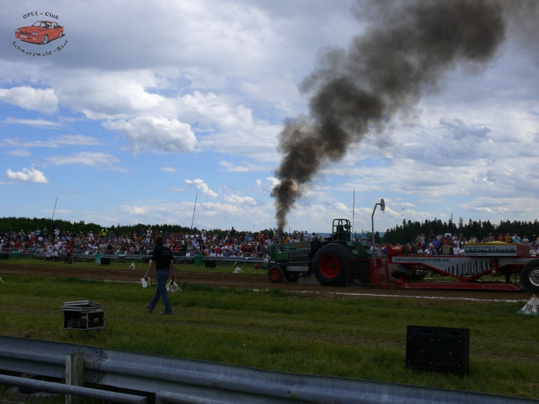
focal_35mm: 45
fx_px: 701
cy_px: 202
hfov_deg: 42.1
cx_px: 270
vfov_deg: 32.2
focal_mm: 9.5
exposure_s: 1/400
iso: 100
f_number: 6.3
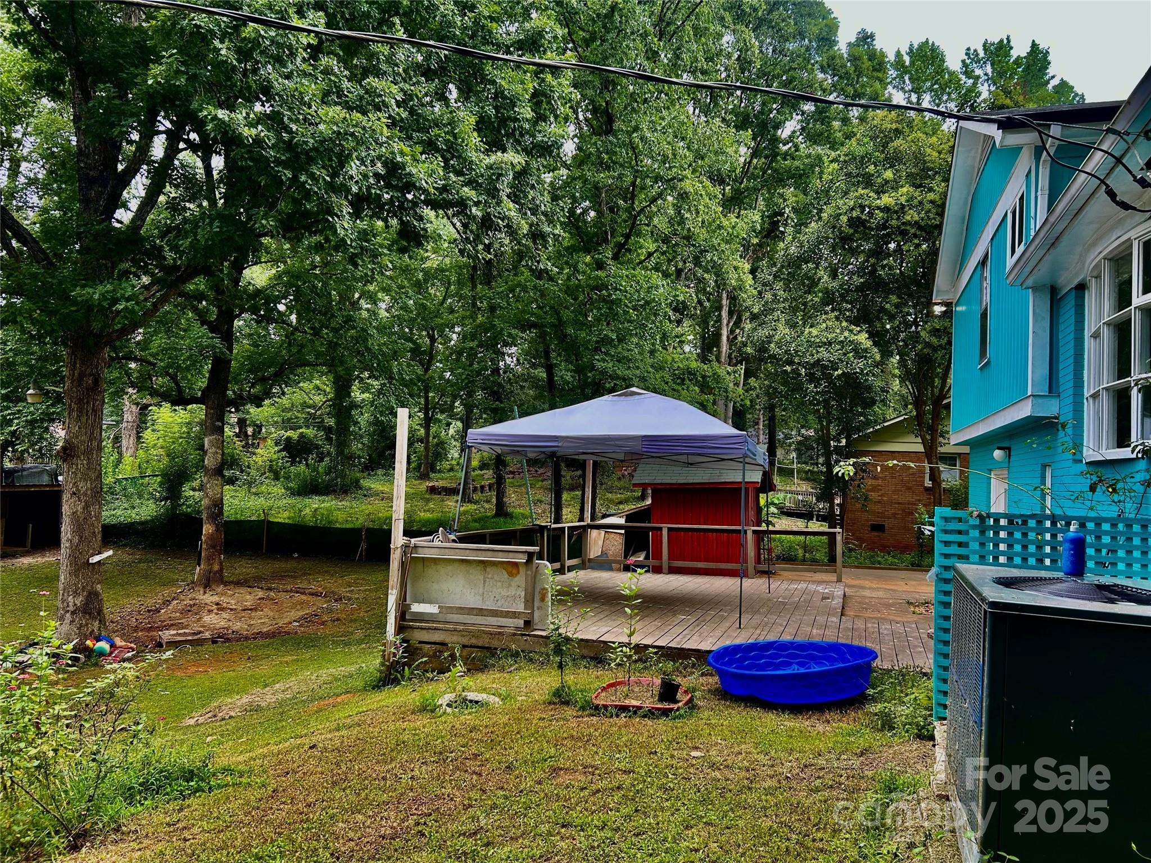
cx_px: 576
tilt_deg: +4.0
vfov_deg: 53.1
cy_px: 432
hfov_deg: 67.3
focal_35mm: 26
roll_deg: -2.9
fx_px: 865
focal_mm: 5.7
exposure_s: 1/175
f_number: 1.5
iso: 40
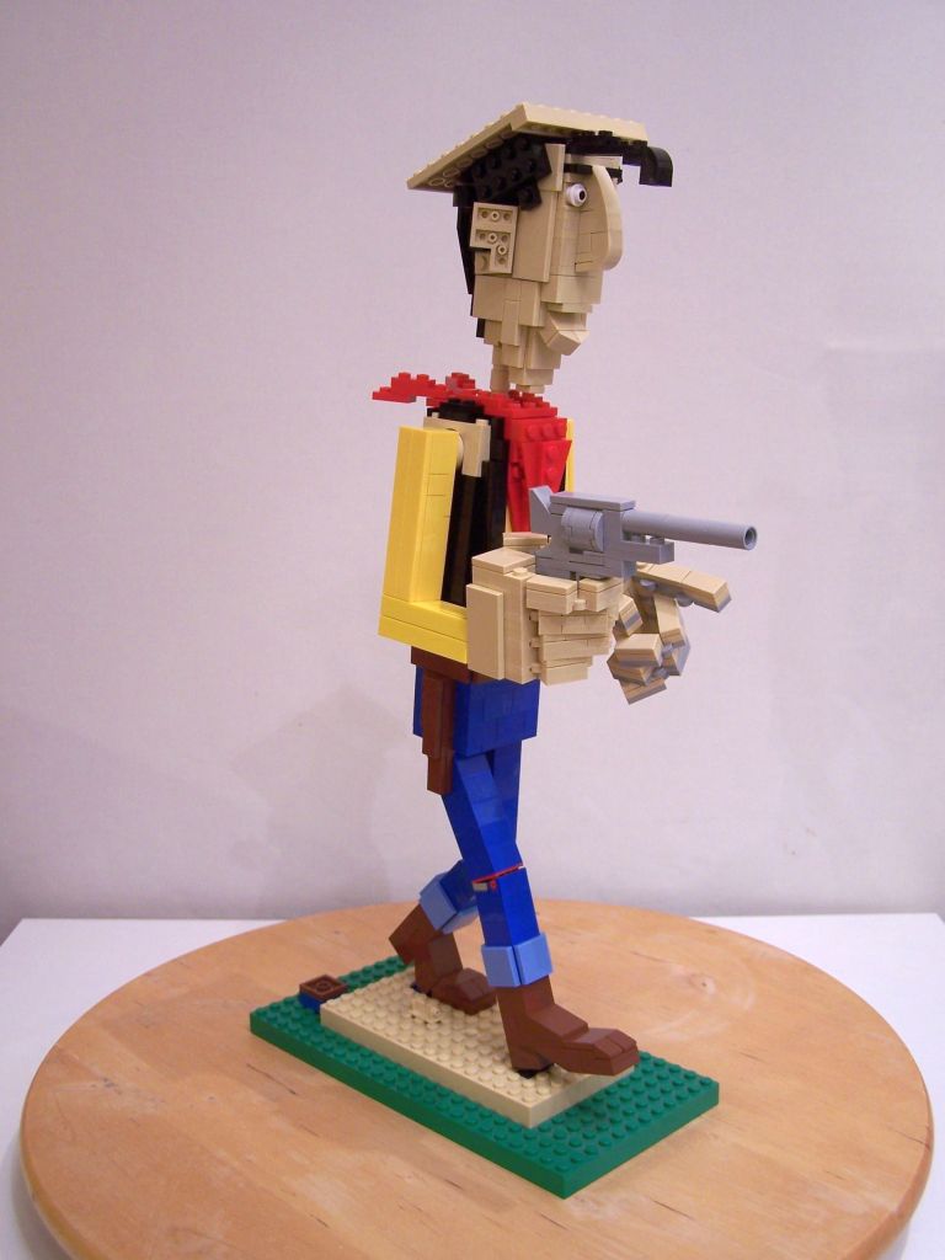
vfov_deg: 49.0
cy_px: 630
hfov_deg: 37.7
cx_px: 472
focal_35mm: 38
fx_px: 1383
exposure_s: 1/3
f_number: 2.8
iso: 80
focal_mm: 6.3
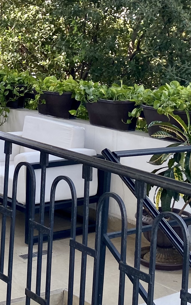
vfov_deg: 26.9
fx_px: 633
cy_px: 88
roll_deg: -0.7
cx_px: 0
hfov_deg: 16.8
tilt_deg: -5.6
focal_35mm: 76
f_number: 1.8
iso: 32
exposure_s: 1/288
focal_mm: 4.25
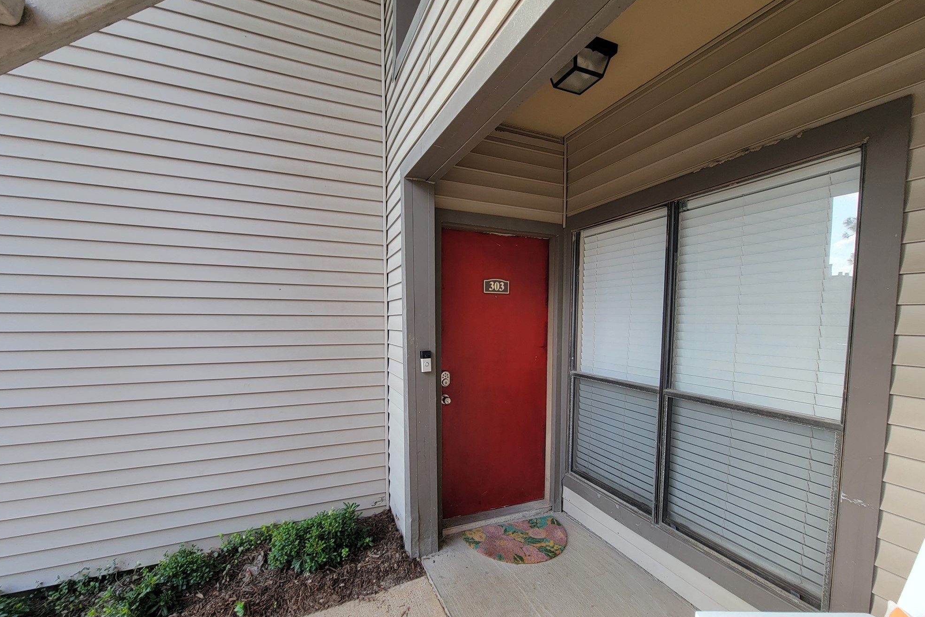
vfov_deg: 81.0
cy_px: 341
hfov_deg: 104.2
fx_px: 360
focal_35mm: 14
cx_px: 465
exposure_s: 1/122
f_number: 2.2
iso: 50
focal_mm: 2.2
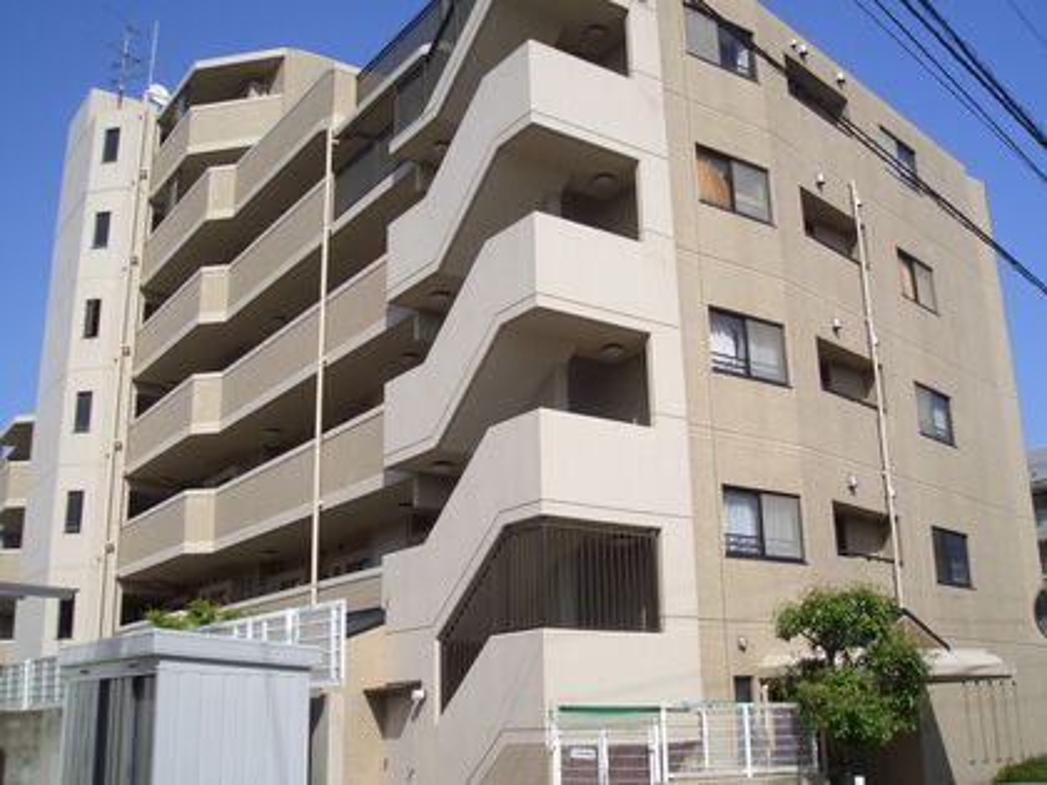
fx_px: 1089
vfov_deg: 39.7
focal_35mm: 36
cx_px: 524
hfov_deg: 51.4
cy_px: 392
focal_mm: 4.8
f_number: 4
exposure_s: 1/640
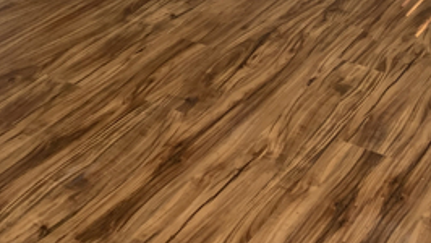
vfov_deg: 16.5
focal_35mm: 71
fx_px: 812
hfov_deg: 29.0
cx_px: 348
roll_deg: -3.7
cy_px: -26
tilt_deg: -26.6
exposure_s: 1/60
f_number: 1.8
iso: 200
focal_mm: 4.25
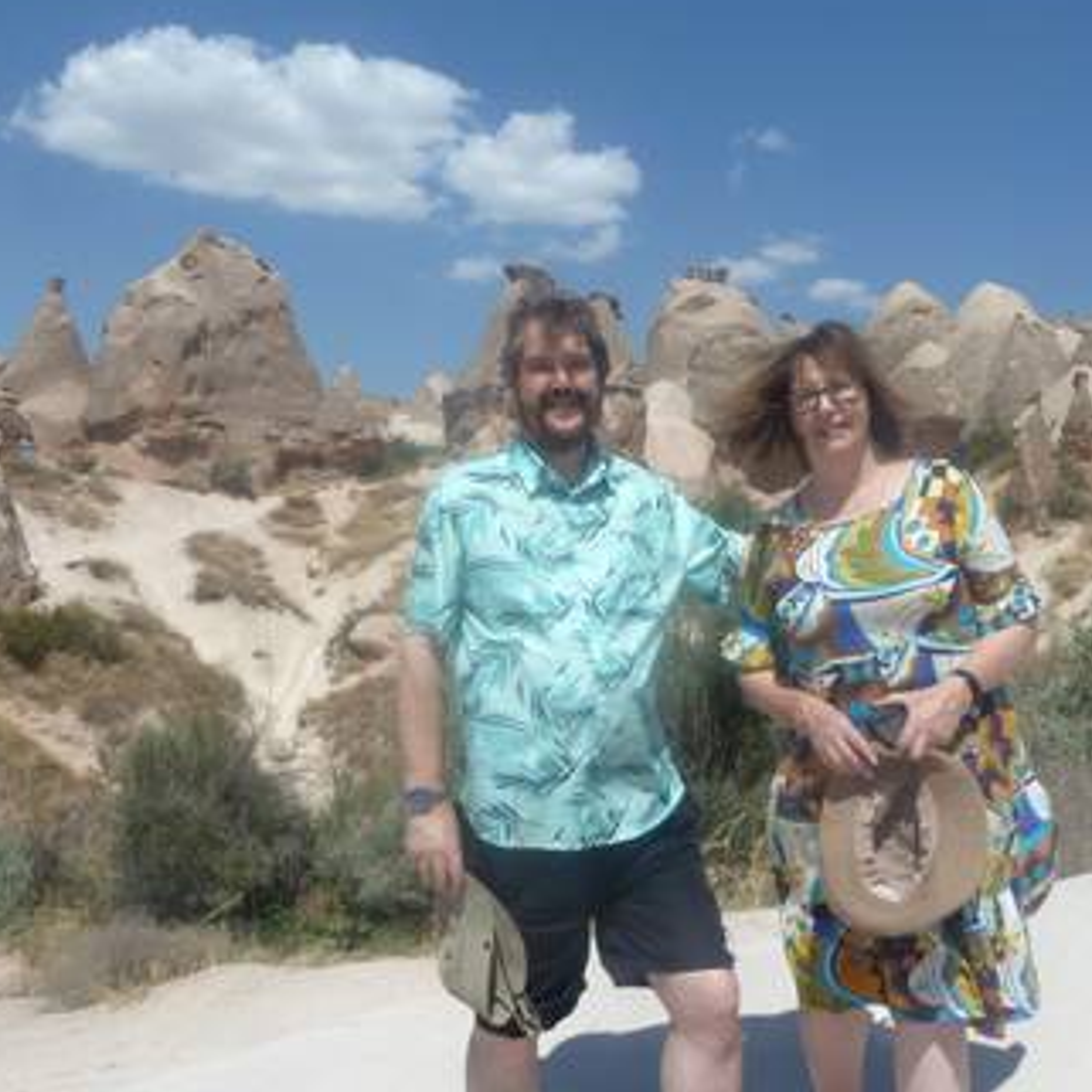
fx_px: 1178
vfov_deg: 49.7
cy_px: 510
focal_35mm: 33
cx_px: 687
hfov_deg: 49.2
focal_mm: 4.1
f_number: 5.6
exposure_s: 1/500
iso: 80
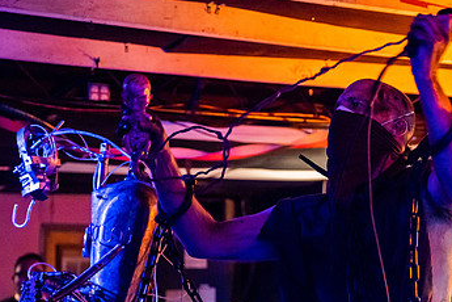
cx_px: 347
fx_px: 1004
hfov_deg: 25.0
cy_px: 183
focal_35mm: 80
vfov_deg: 17.0
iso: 2500
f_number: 2.8
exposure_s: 1/200
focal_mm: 47.6
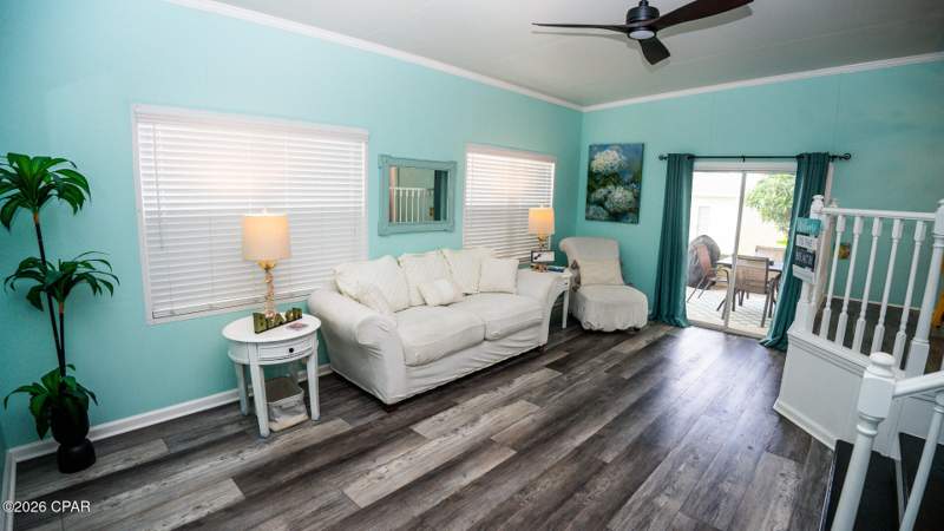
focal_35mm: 17
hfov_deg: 95.0
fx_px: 433
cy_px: 266
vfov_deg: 63.1
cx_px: 472
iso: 400
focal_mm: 16.5
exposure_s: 1/160
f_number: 4
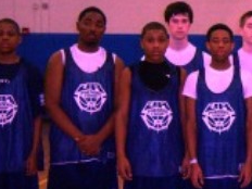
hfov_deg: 14.1
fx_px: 983
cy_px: 169
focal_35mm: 135
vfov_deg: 10.9
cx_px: 306
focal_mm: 10.3
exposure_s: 1/60
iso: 160
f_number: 3.4
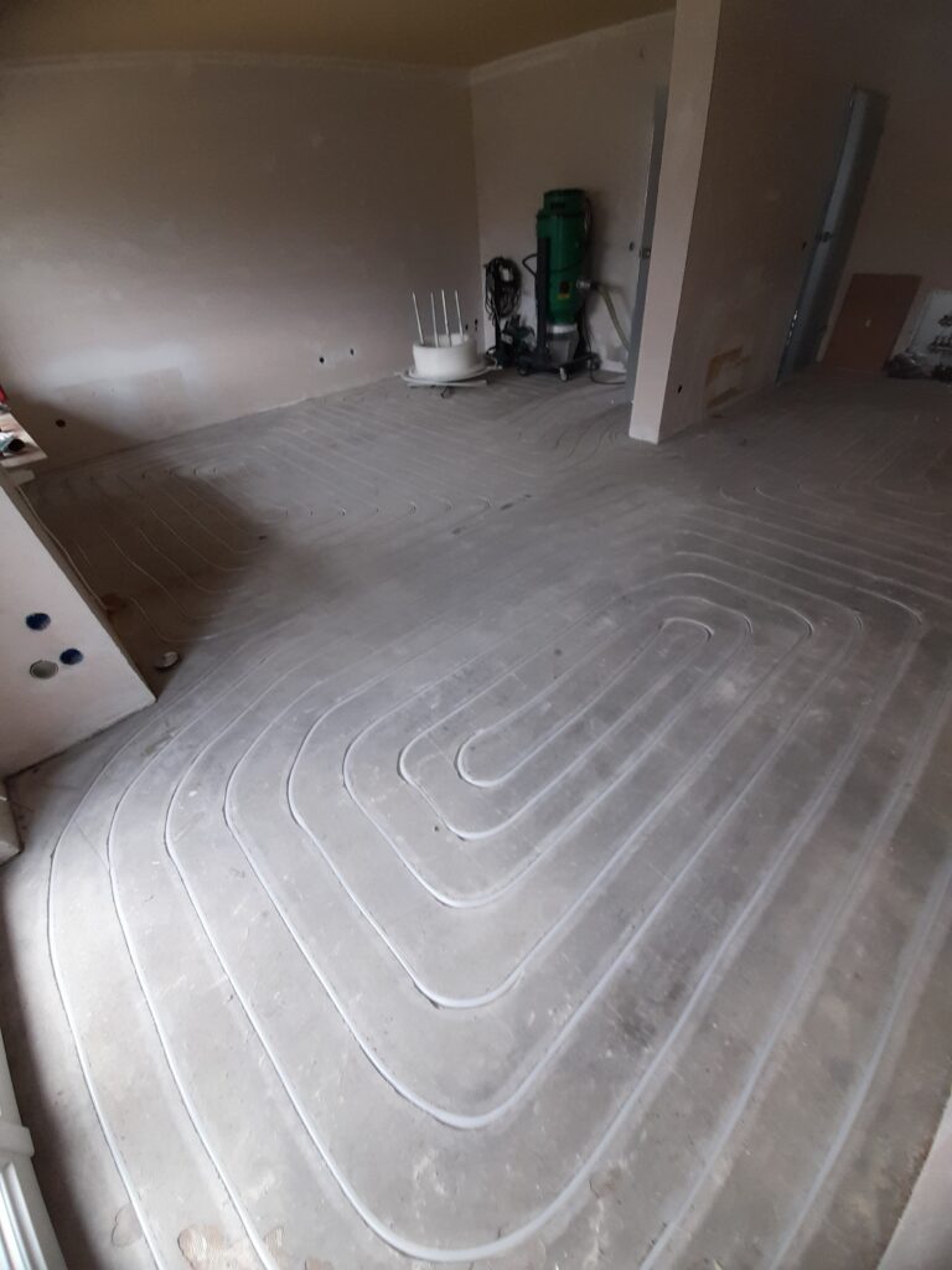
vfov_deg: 106.2
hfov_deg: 89.9
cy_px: 635
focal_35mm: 13
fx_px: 477
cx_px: 476
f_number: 2.2
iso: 80
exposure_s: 1/50
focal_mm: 1.42
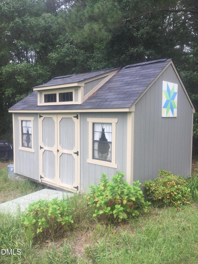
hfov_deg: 48.2
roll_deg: +0.1
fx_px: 221
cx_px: 99
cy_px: 132
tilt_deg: -3.1
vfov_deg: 61.7
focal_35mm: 29
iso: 32
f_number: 2.2
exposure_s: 1/227
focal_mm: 4.15
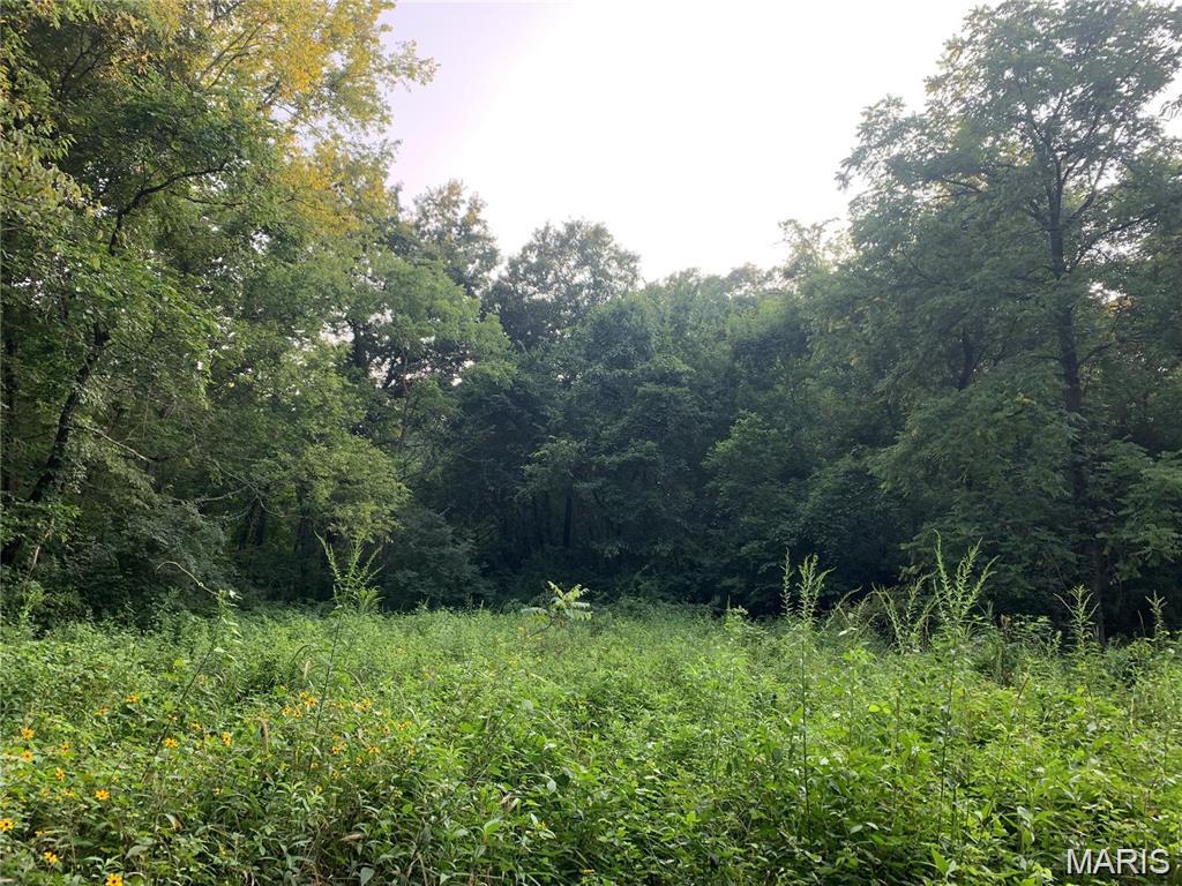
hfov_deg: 67.3
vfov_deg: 53.1
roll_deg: -0.9
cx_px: 591
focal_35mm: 26
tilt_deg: +10.6
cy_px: 443
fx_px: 888
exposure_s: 1/175
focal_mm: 4.25
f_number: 1.8
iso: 25
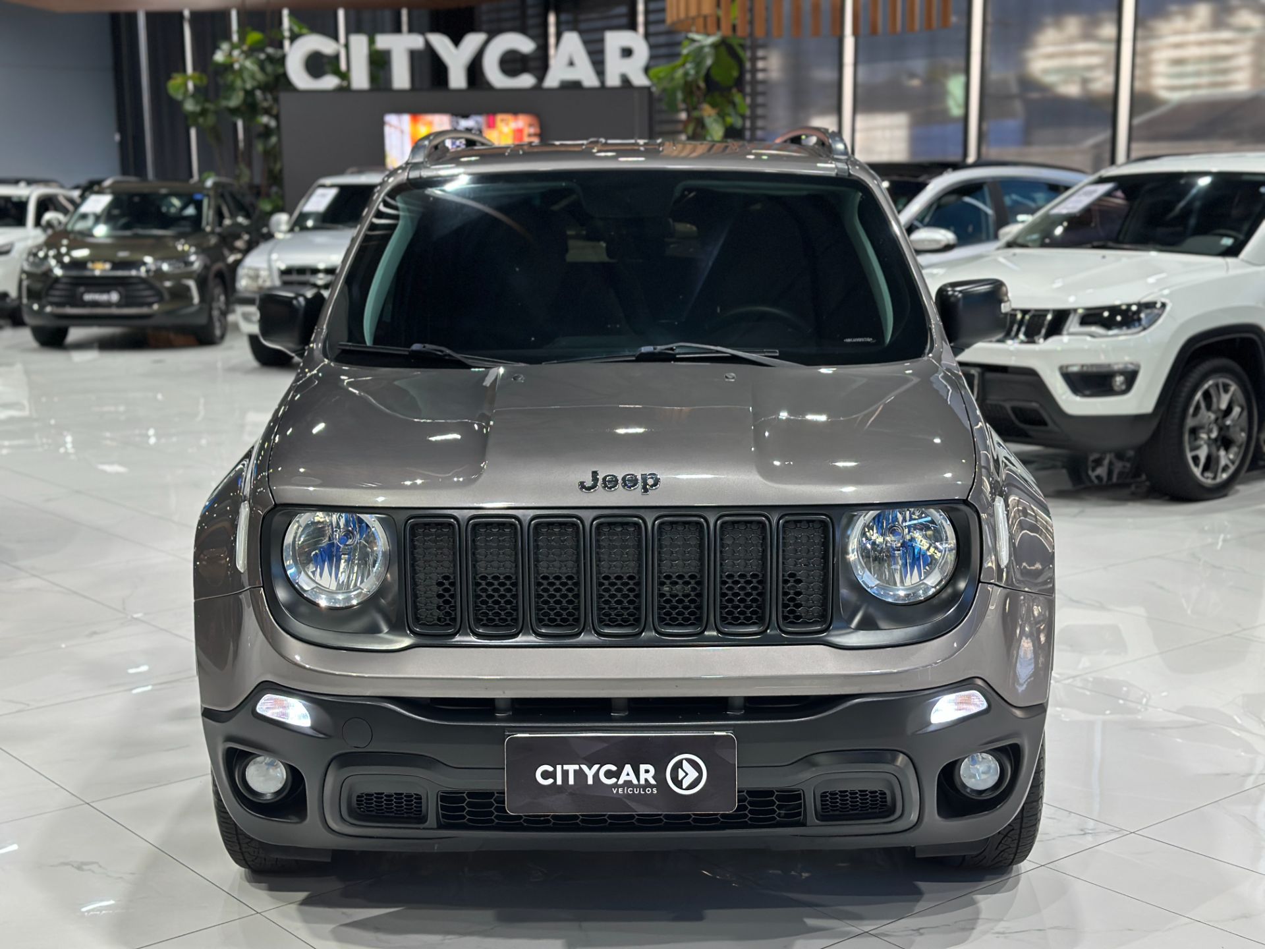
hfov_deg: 39.7
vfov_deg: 30.3
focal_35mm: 48
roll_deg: +0.4
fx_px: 1754
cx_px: 632
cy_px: 474
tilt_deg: -9.6
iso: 160
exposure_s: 1/83
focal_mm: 6.86
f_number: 1.78
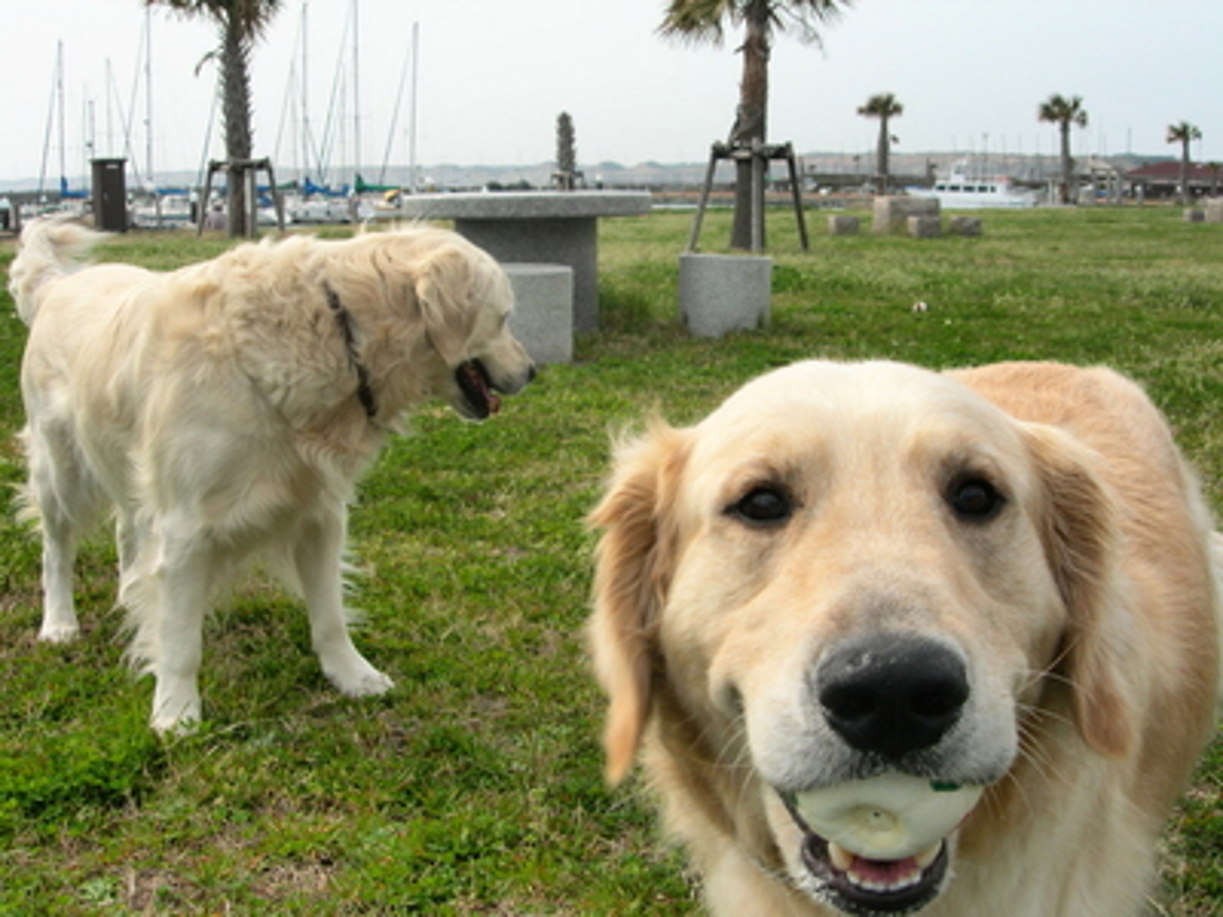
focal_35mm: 41
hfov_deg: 45.8
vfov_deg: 35.1
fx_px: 1449
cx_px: 612
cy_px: 458
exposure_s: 1/357
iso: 50
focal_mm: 8.5
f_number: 4.9
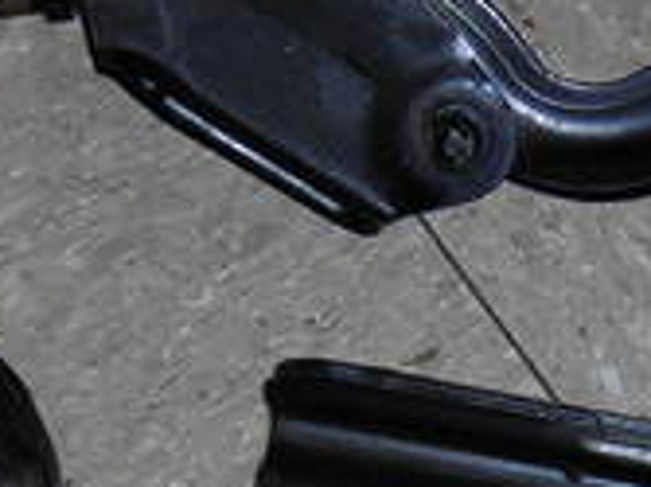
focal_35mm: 182
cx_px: 690
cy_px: 592
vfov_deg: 8.1
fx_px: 3420
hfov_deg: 10.8
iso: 50
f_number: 3.2
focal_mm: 6.3
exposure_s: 1/60.1
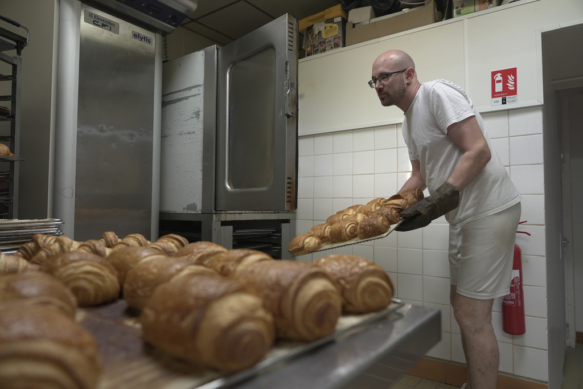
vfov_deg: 53.1
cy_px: 194
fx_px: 389
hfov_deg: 73.7
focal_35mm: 24
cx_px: 292
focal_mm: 24
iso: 1600
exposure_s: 1/160
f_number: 4
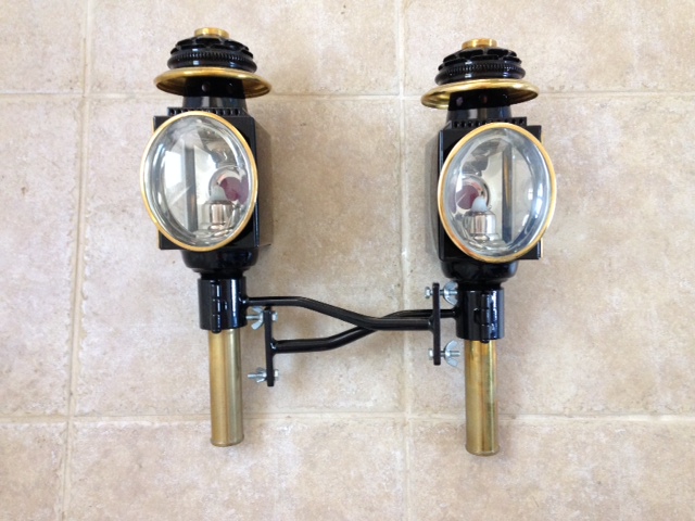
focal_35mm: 33
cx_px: 348
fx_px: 663
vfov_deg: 42.9
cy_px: 260
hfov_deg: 55.4
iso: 200
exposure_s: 1/20
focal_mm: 4.12
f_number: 2.4
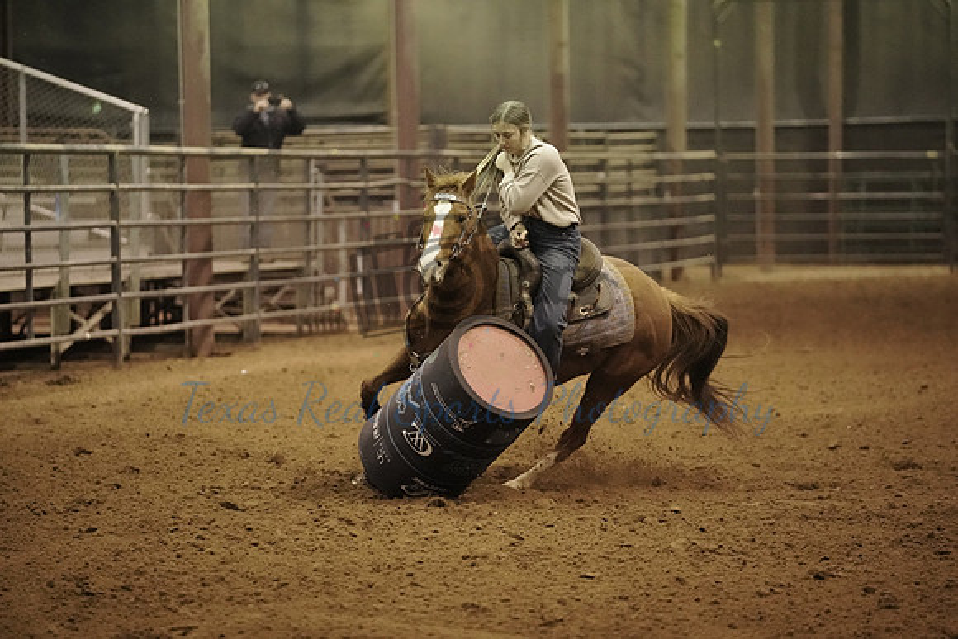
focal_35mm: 164
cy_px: 320
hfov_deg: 12.5
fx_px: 4365
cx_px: 479
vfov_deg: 8.4
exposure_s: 1/640
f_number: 2.8
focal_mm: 164
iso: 20000
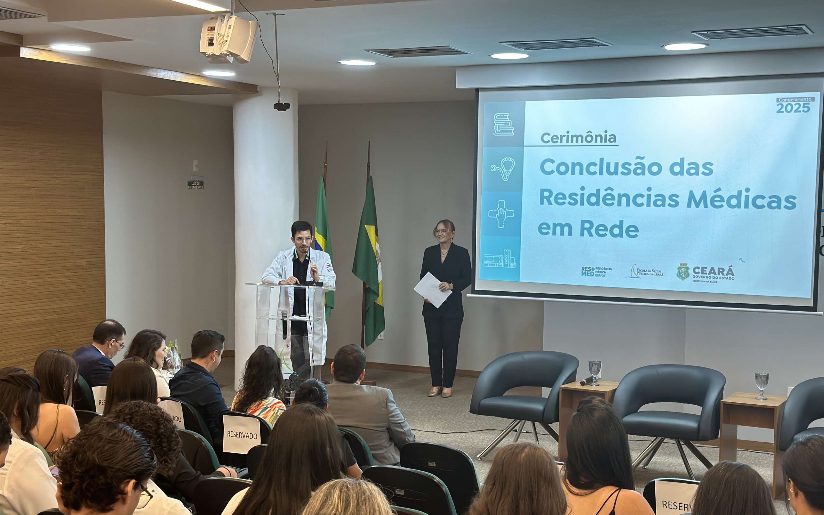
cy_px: 295
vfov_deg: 25.3
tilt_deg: -5.8
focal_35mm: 51
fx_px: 1145
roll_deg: -0.6
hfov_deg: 39.6
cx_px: 412
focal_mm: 6.86
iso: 125
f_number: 1.78
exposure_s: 1/60
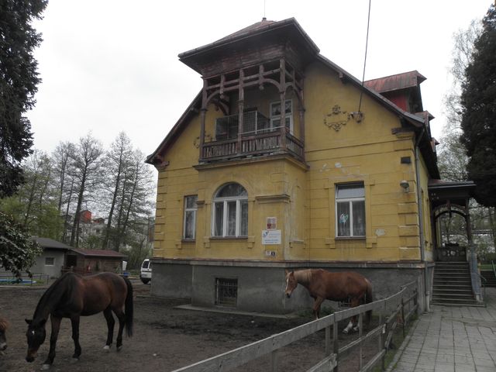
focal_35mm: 26
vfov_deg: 53.1
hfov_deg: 67.3
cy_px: 186
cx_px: 248
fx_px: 373
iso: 64
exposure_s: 1/200
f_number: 5.6
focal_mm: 4.6
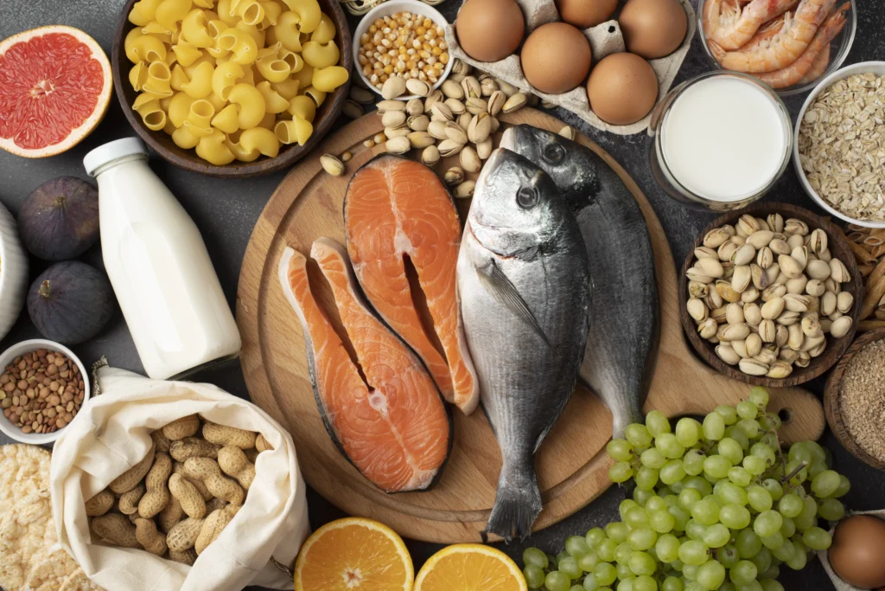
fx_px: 1229
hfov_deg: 39.6
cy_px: 296
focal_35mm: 50
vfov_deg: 27.0
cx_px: 442
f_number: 7.1
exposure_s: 1/100
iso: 100
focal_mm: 50
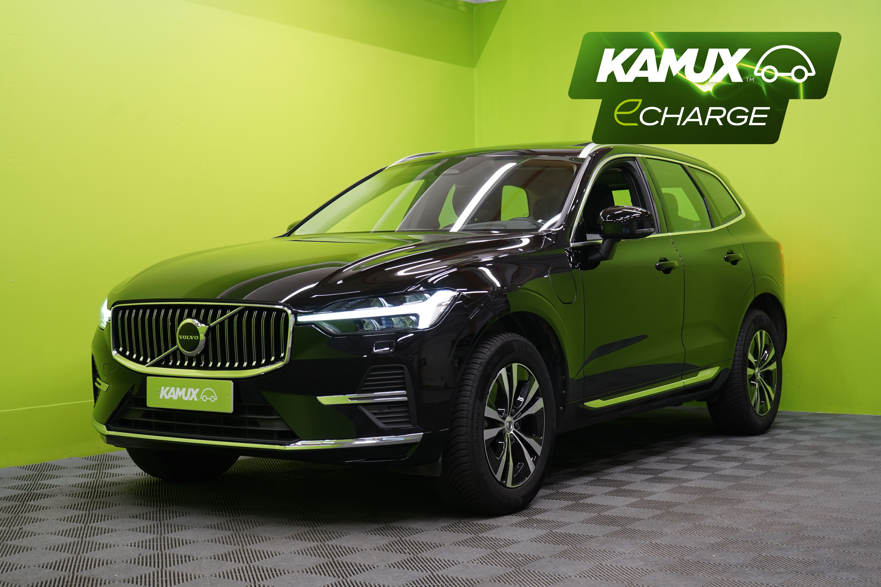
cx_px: 440
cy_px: 294
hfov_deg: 38.2
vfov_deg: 26.0
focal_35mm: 52
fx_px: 1272
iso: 400
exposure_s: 1/30
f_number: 5
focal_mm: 52
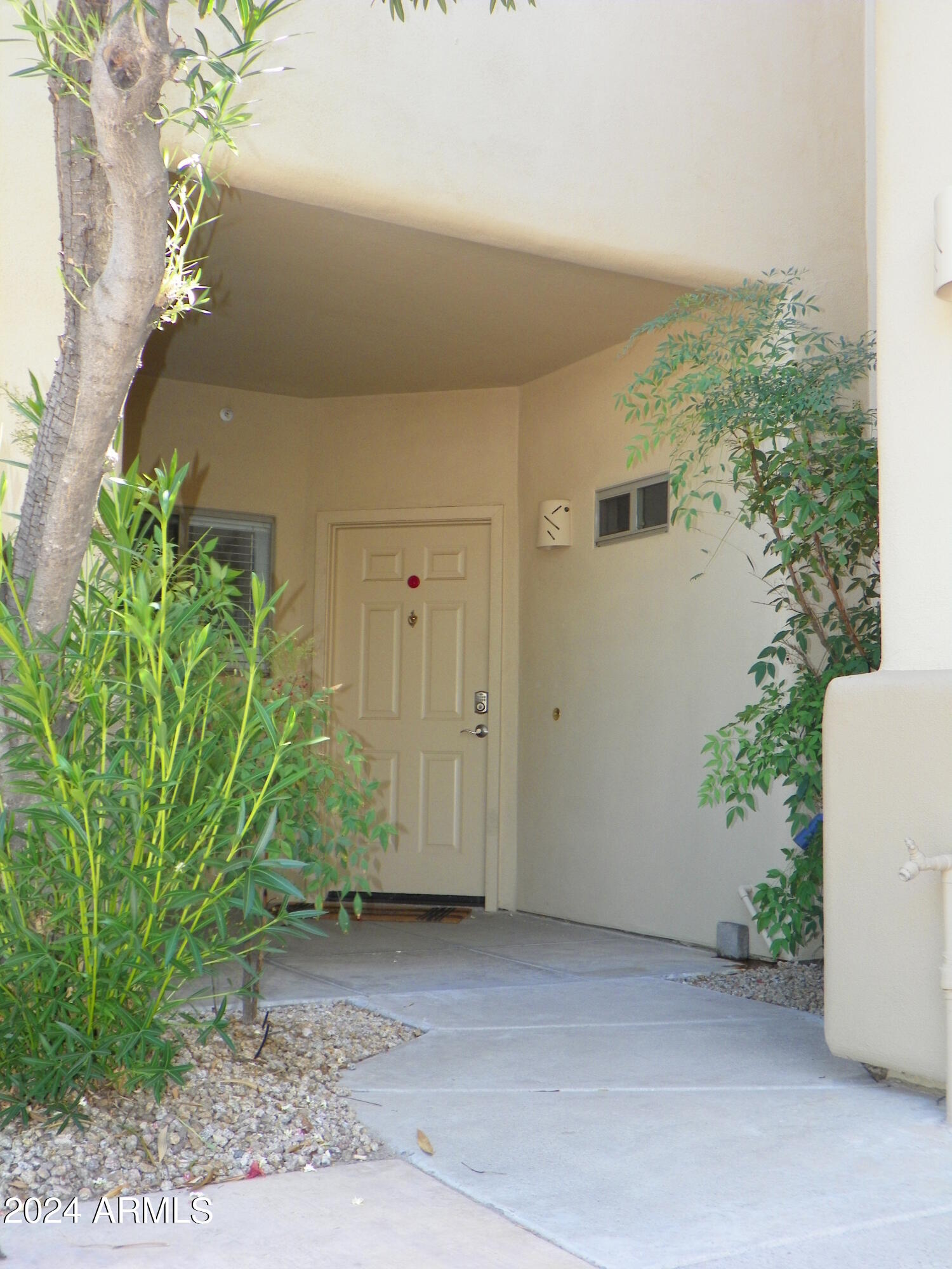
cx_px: 476
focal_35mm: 39
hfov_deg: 36.8
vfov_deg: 47.9
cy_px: 634
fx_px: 1430
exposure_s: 1/60
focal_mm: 6.9
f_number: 3.2
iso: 64
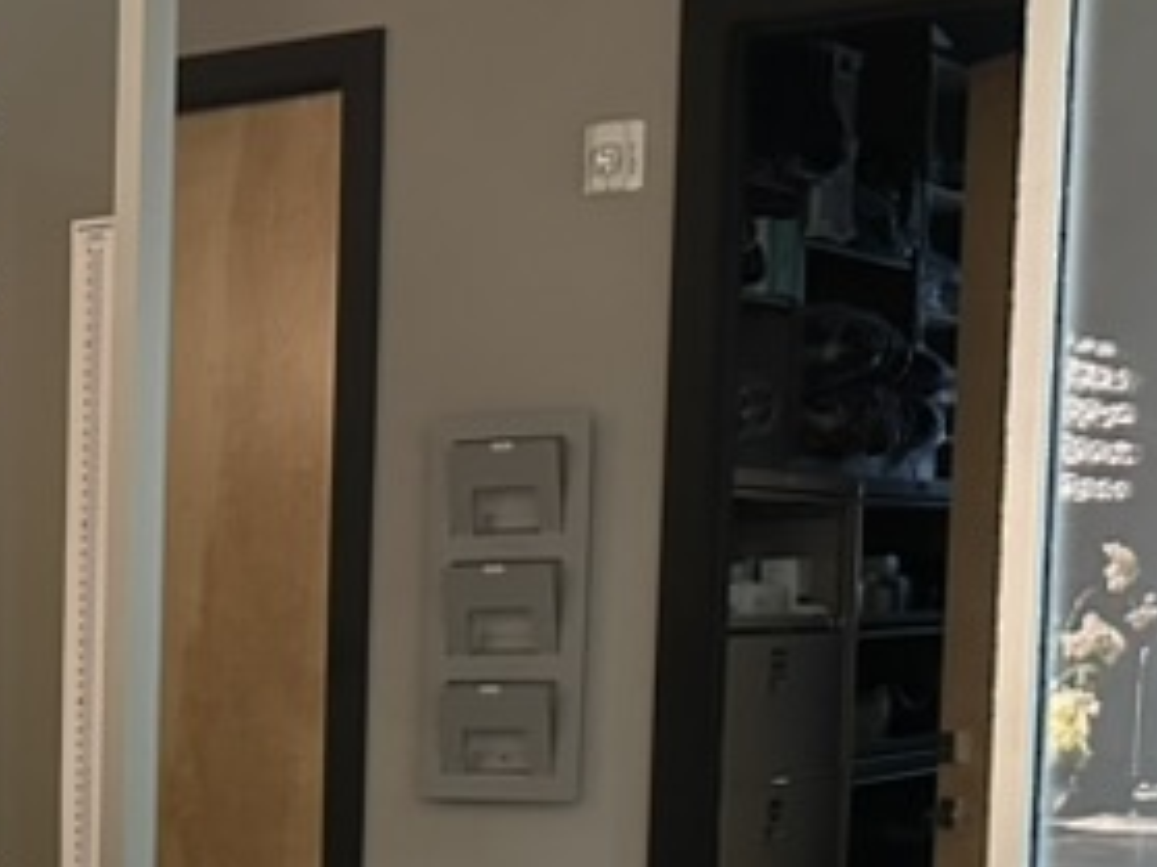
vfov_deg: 16.2
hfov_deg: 19.9
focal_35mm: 88
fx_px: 2940
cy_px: 1016
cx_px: -456
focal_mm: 6.86
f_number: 1.78
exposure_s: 1/40
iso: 640
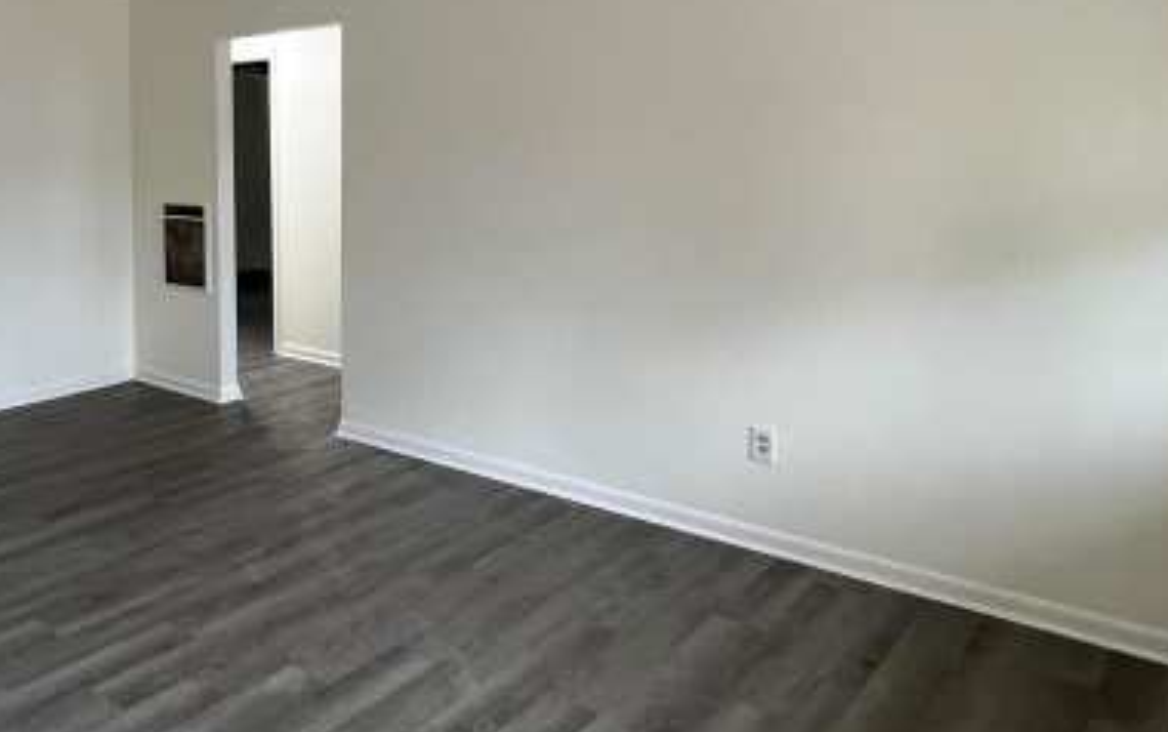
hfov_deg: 60.7
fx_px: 924
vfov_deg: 42.3
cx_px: 277
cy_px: 215
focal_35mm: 29
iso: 160
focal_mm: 1.57
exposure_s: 1/60
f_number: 1.8
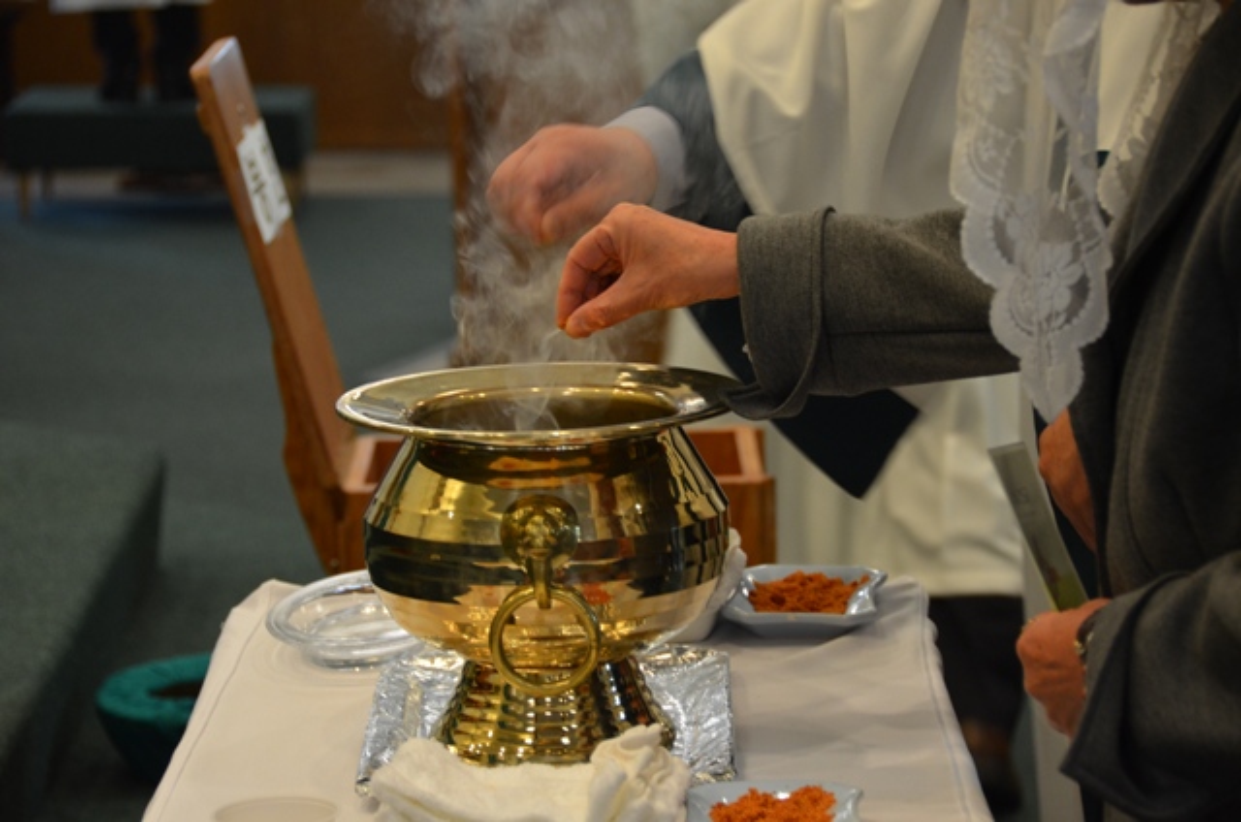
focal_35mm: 120
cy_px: 411
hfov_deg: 17.1
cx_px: 620
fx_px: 4128
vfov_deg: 11.4
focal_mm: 80
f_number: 5
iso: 800
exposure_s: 1/30
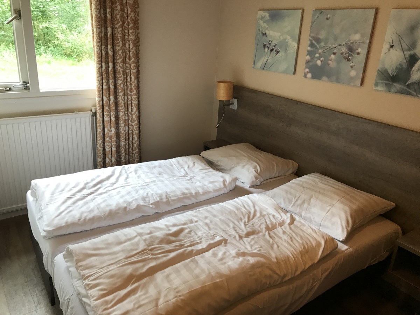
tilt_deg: -23.6
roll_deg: +0.1
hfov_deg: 63.4
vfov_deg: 49.7
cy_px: 158
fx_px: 340
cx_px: 210
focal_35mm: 28
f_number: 1.8
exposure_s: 1/33
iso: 32
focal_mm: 3.99
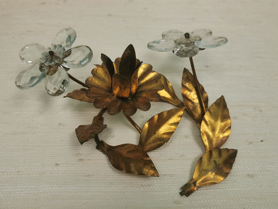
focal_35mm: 45
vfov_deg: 32.2
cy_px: 104
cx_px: 139
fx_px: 361
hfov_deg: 42.1
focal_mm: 5.58
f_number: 1.8
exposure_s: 1/100
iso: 64
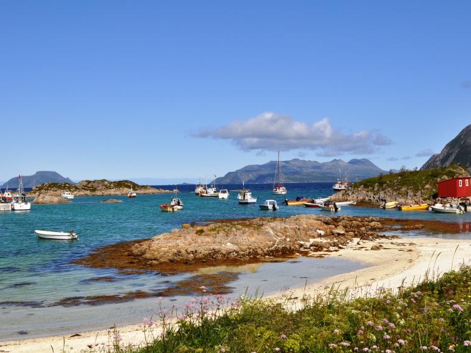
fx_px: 680
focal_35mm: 50
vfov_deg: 29.1
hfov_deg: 38.2
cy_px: 196
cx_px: 259
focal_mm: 26
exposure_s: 1/640
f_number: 13
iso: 200
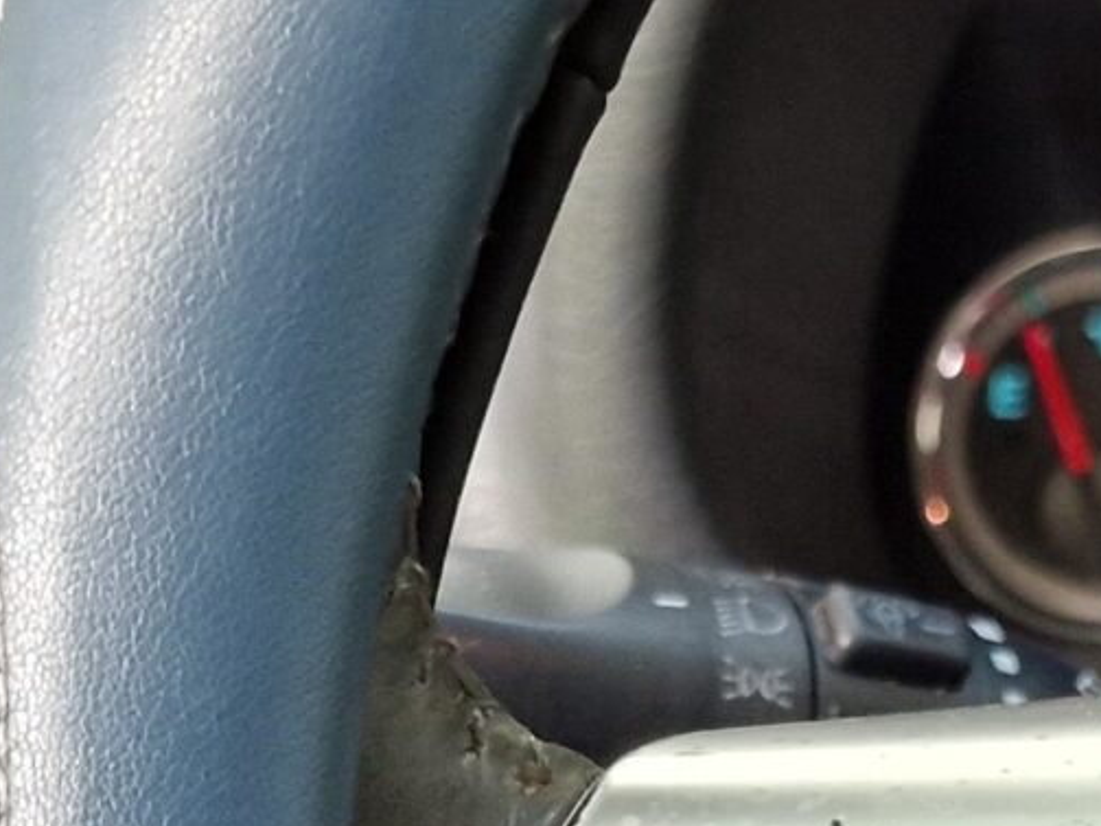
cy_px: 1240
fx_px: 3720
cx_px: 954
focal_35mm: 117
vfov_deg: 12.1
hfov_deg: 16.6
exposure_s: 1/33
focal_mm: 6.4
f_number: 1.8
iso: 400
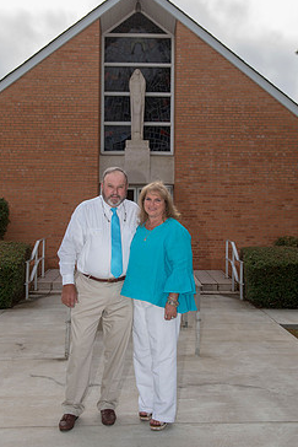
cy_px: 201
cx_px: 148
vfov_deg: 46.3
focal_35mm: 42
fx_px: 521
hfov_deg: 31.9
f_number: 4.5
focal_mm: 34
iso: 64
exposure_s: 1/250
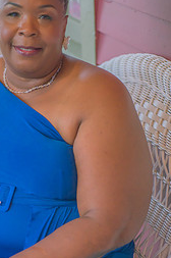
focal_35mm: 89
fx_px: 636
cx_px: 31
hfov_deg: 15.2
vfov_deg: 22.9
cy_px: 135
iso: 500
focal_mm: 50
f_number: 2.5
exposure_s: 1/250
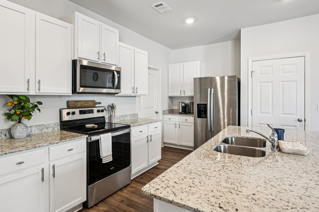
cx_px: 153
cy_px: 97
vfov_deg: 61.8
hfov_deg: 83.9
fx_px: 177
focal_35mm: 20
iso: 800
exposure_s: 1/15
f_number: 8
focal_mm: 16
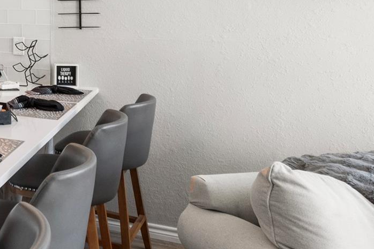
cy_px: 16
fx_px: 457
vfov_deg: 29.0
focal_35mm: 44
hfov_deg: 35.8
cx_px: -64
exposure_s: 1/1000
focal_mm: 10
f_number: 4.5
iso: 800
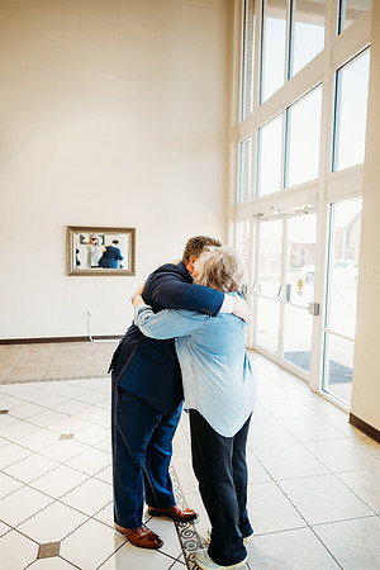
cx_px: 190
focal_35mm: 24
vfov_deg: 73.7
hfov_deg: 53.1
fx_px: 380
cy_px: 285
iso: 400
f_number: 1.8
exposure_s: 1/160
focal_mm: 24
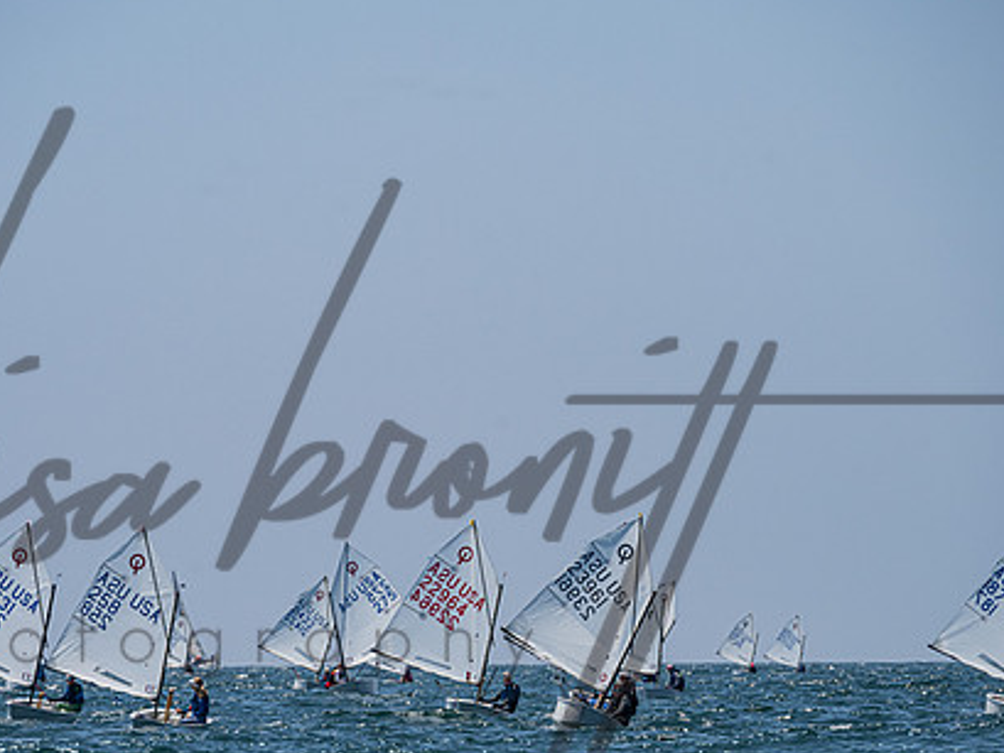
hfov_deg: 6.1
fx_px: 9458
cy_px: 451
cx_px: 435
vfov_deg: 4.6
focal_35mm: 326
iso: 500
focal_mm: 230
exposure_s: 1/3200
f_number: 8
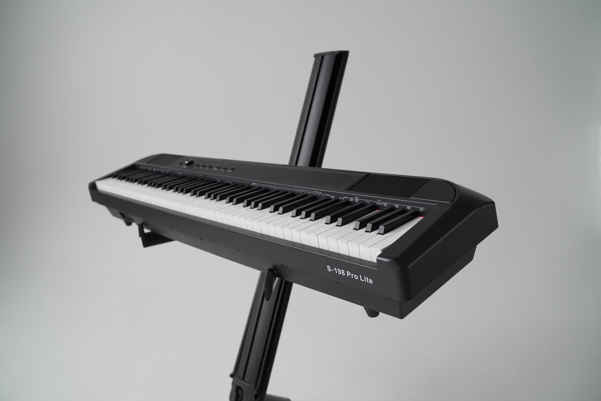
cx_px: 300
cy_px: 200
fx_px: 484
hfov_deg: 63.7
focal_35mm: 29
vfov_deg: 45.0
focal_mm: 29
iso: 2000
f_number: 5
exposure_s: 1/125
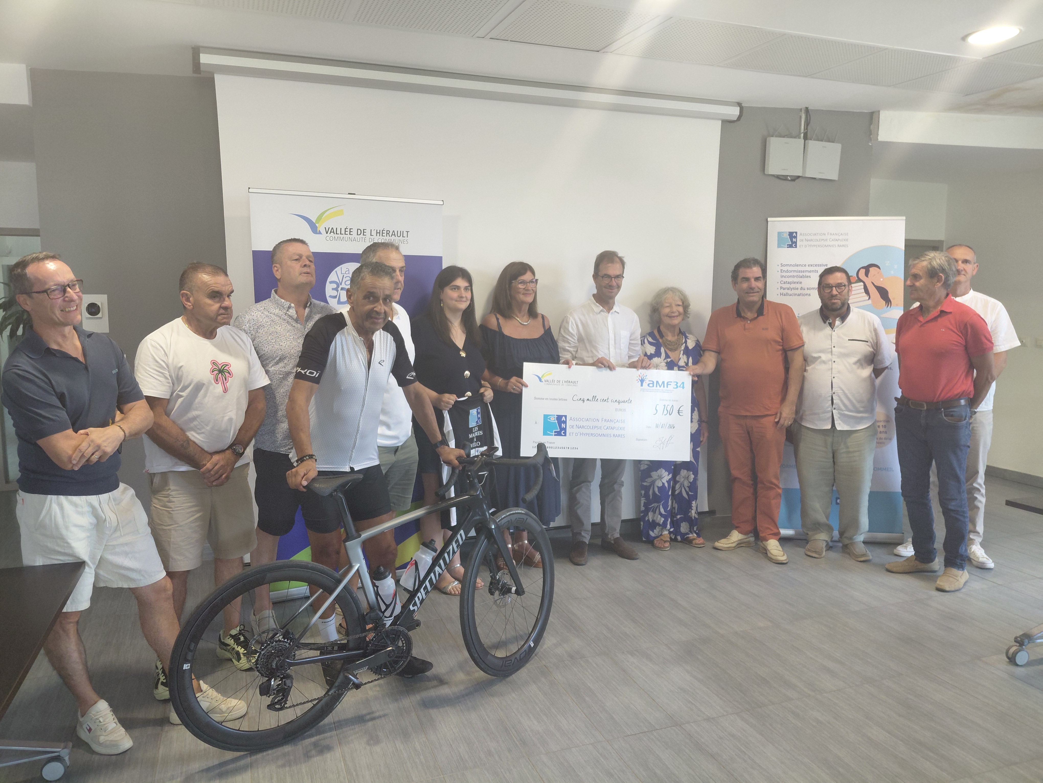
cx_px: 522
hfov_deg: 69.4
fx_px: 753
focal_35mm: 25
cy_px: 392
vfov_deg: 54.9
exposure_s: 1/50.1
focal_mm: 4.69
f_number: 1.8
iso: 160
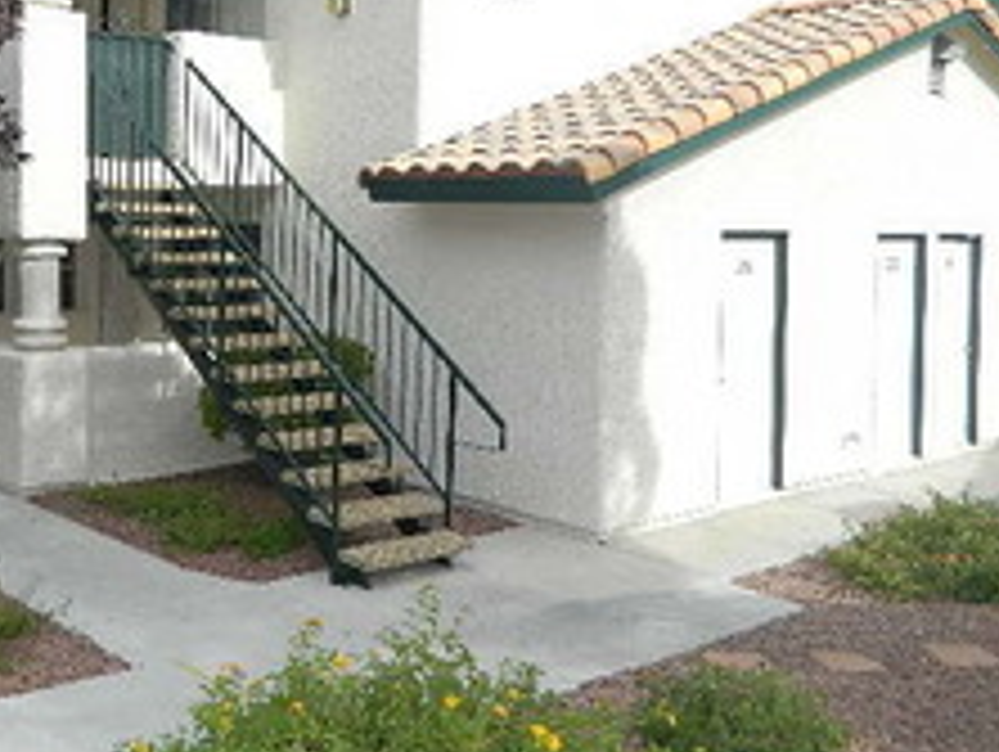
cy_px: 239
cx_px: 310
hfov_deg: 46.8
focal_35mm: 39
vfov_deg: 36.4
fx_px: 1127
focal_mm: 4.5
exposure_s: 1/800
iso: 110
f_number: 3.1
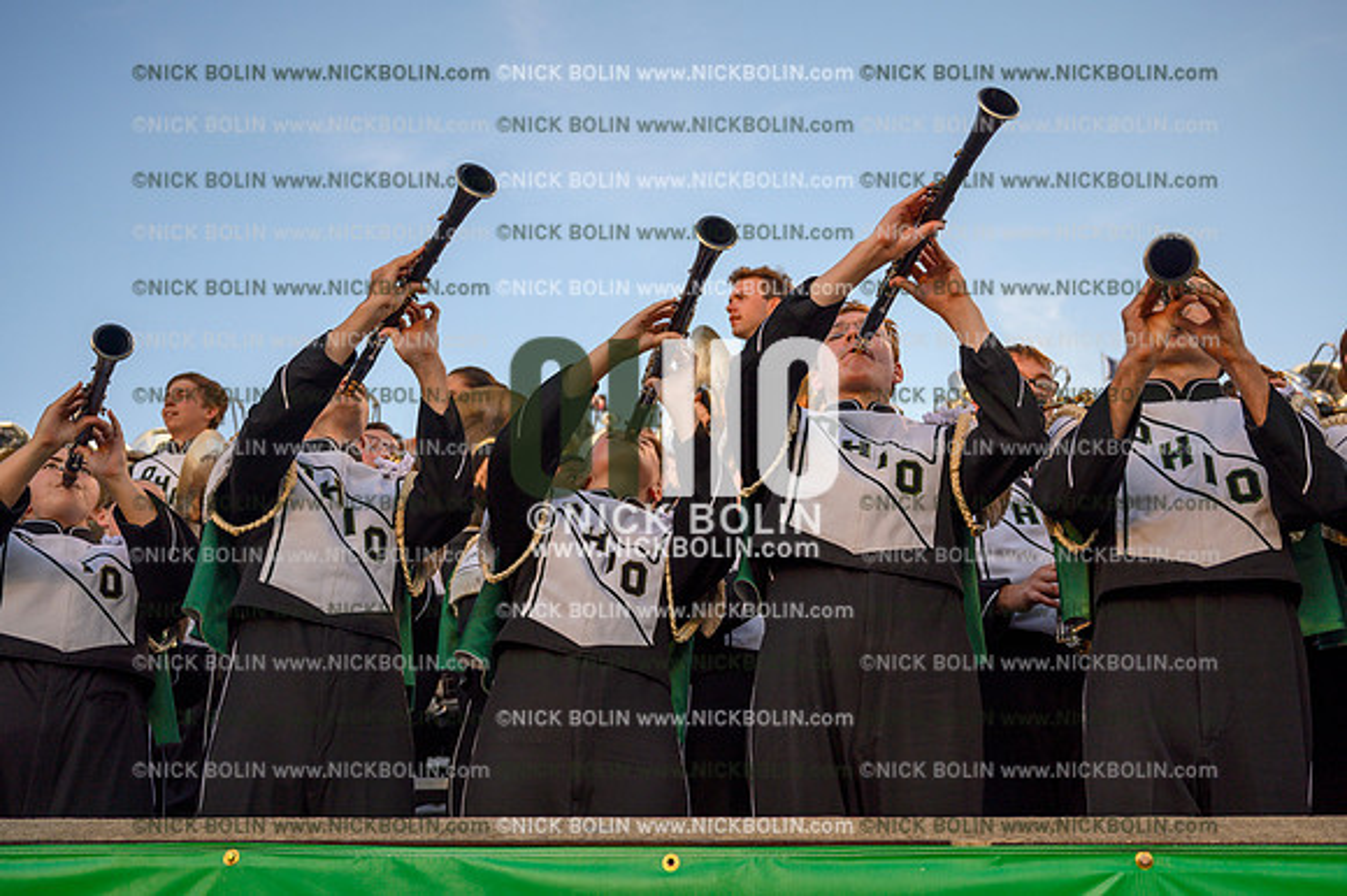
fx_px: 1533
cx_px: 674
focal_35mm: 41
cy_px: 448
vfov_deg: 32.6
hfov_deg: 47.4
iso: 100
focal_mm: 41
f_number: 4
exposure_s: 1/400
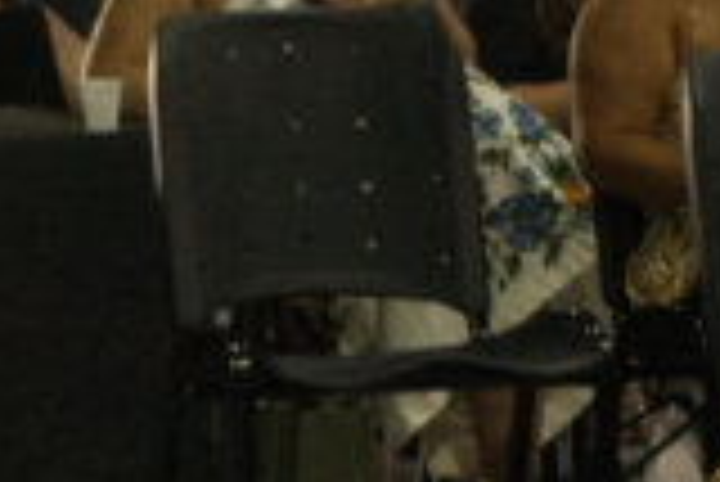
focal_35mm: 263
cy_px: 1007
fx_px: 5265
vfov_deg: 5.1
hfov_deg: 7.4
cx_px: -909
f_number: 5
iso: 6400
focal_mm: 35
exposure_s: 1/100
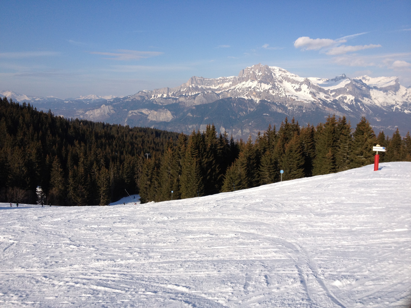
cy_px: 154
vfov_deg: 40.7
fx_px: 416
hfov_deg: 52.6
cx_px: 206
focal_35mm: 35
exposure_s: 1/2304
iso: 64
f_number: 2.4
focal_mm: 4.28
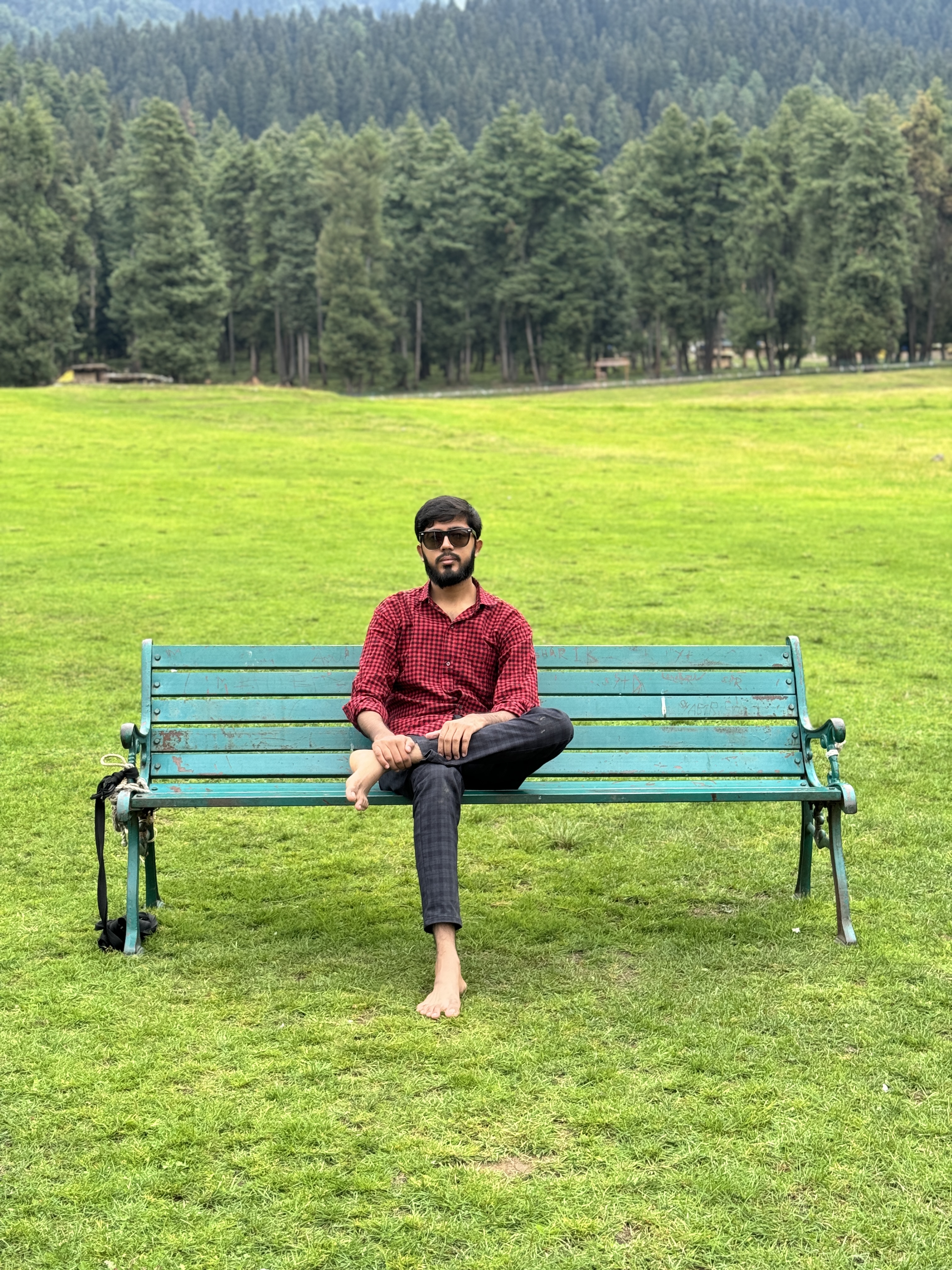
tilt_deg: -3.3
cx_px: 476
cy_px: 635
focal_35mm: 48
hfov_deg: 30.3
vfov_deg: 39.7
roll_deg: +0.2
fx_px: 1760
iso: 64
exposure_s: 1/832
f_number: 1.78
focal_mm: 6.76
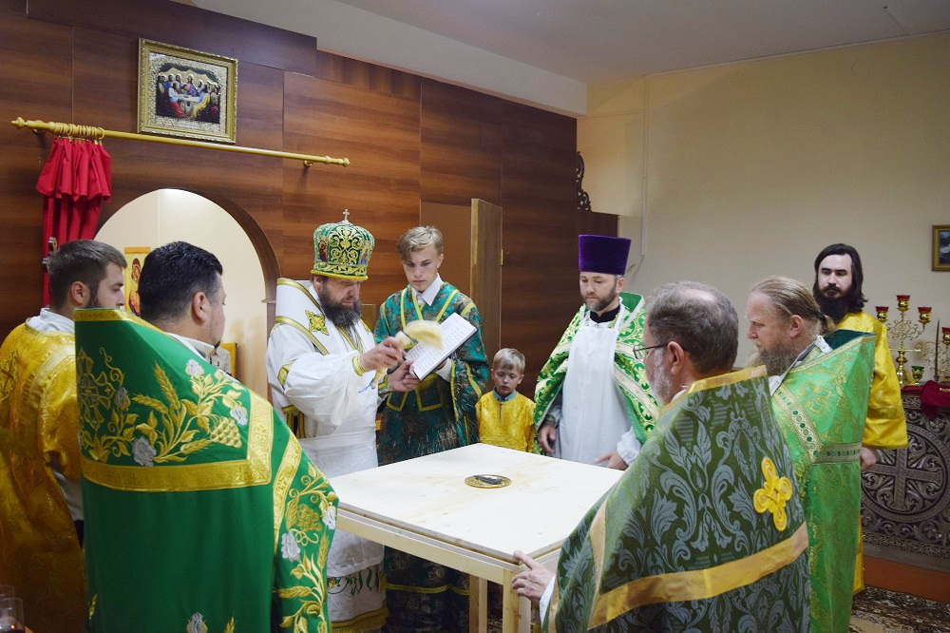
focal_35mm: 30
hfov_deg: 61.9
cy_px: 316
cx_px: 475
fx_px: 791
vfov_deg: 43.6
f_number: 4
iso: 640
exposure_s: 1/60
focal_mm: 20
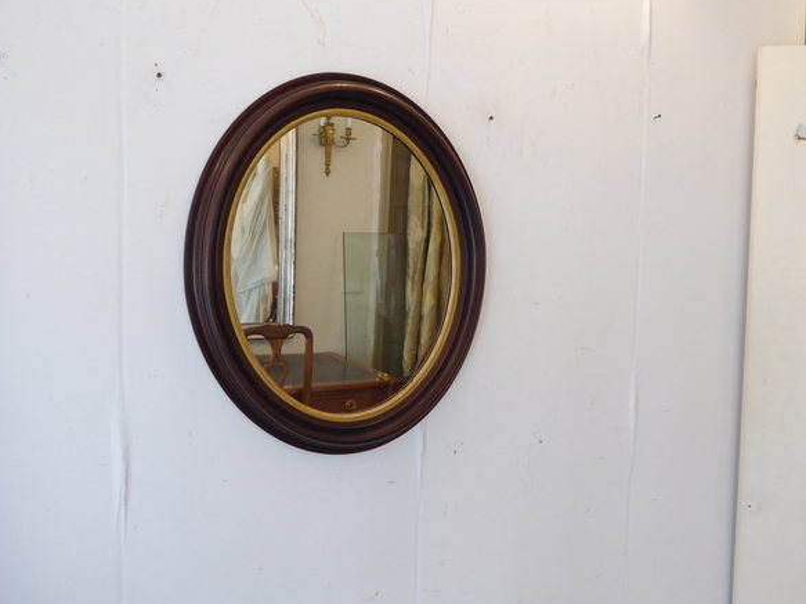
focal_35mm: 35
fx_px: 815
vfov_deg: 40.7
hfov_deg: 52.6
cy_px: 303
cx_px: 402
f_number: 3.6
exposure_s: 1/30
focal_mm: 5.8
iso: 400
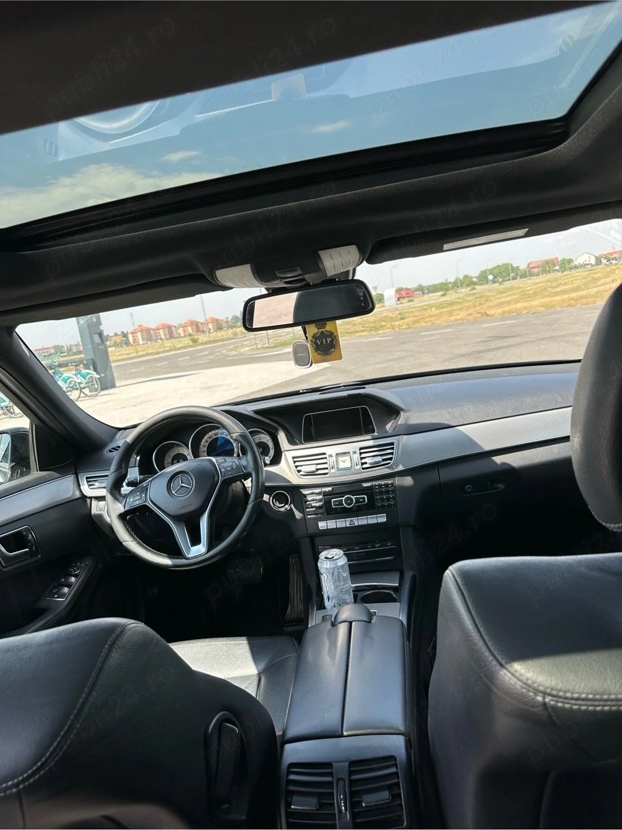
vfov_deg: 71.6
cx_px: 311
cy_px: 415
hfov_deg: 56.8
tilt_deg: -9.9
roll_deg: +9.1
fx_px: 575
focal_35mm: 24
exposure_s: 1/836
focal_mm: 6.86
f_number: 1.78
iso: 80
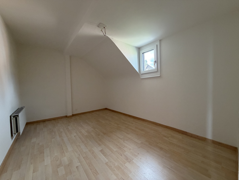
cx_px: 120
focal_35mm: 14
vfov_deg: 85.7
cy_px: 90
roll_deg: +1.0
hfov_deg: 102.1
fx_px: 97
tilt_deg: -1.5
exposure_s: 1/50
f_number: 2.2
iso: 200
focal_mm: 2.22
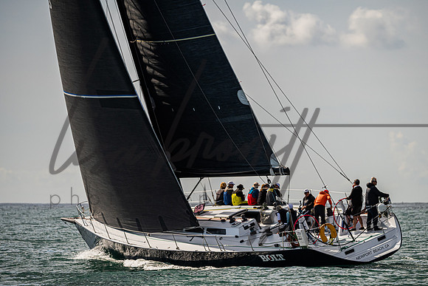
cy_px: 172
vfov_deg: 4.5
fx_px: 3654
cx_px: 235
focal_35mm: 307
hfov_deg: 6.7
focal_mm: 250
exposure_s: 1/5000
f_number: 5.6
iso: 400
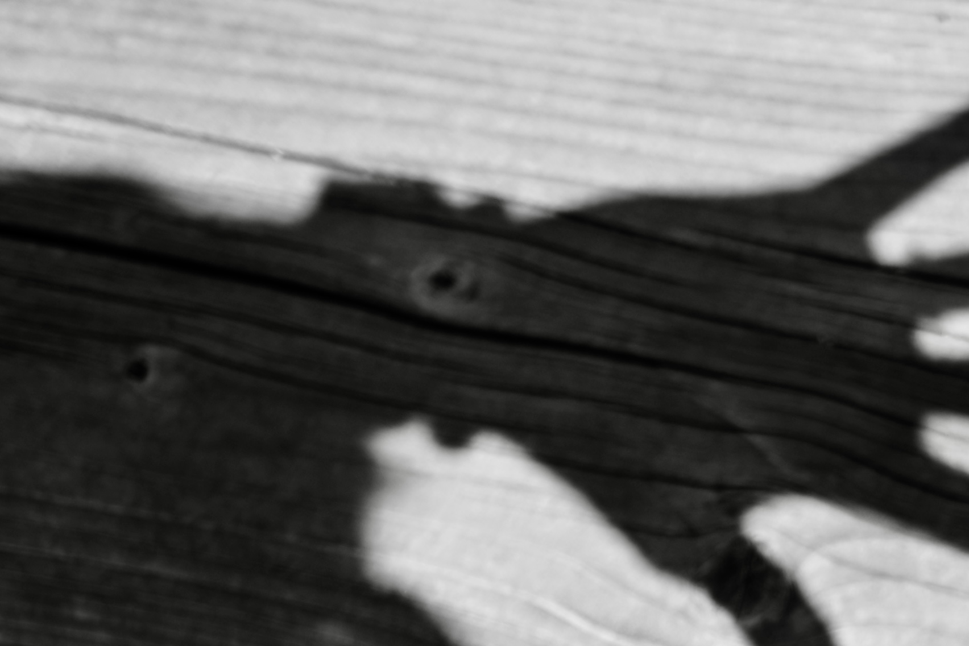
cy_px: 992
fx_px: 3822
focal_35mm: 142
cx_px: 1098
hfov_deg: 14.1
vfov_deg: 9.4
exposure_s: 1/8000
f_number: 2
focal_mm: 40
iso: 100
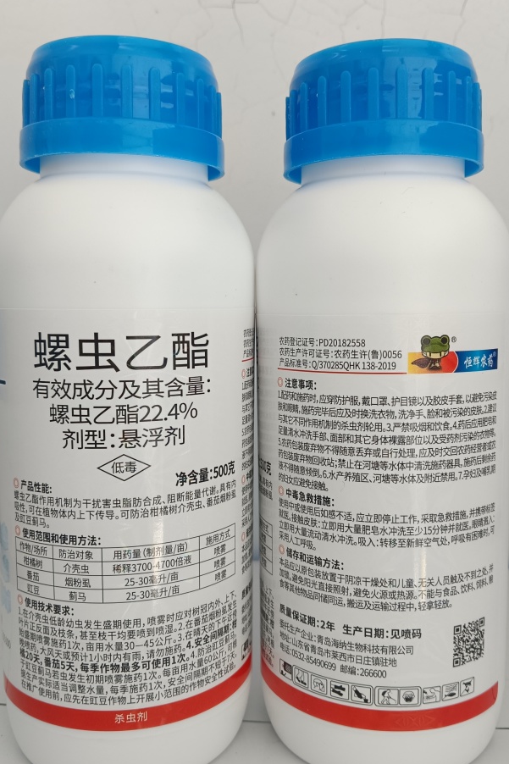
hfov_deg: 41.1
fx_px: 679
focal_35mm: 32
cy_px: 378
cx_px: 264
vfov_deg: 58.7
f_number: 1.8
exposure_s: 1/50
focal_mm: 4.05
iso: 315
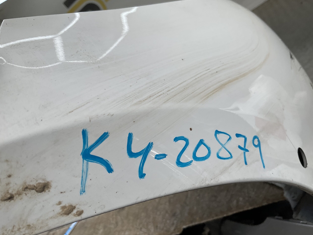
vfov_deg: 46.8
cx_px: 153
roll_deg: +38.1
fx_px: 271
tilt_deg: -18.5
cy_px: 115
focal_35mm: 30
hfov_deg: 60.0
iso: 16
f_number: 1.8
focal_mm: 3
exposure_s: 1/674
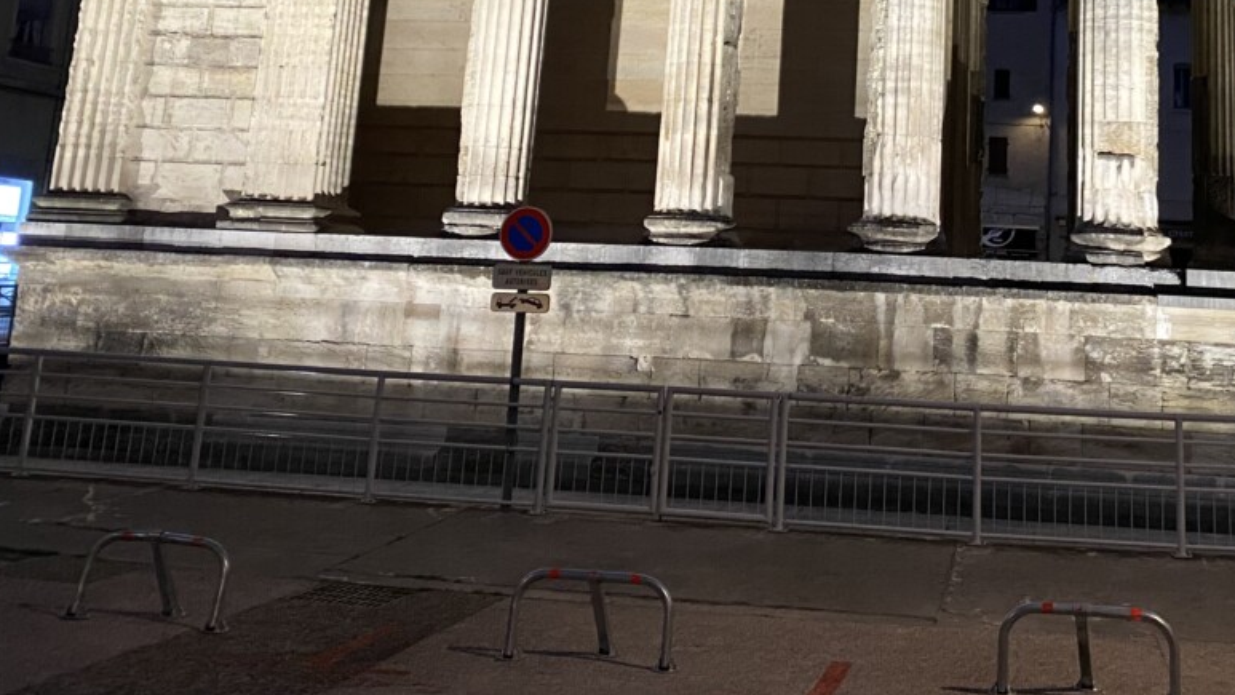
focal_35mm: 44
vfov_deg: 25.6
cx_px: 837
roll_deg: -3.1
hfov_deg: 45.6
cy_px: -14
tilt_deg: +11.4
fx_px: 1441
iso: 500
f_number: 1.8
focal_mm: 4.25
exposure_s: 1/33
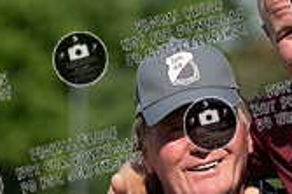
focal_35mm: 574
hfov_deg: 3.6
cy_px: 164
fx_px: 4651
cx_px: 316
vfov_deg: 2.4
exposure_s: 1/1600
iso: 125
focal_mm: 145
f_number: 3.5
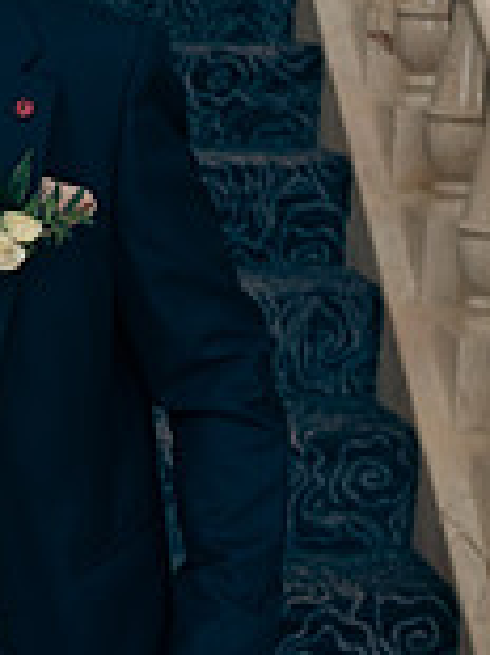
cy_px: 302
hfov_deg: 10.5
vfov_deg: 14.4
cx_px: -177
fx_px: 2589
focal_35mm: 137
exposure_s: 1/160
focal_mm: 38
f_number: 3.5
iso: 640
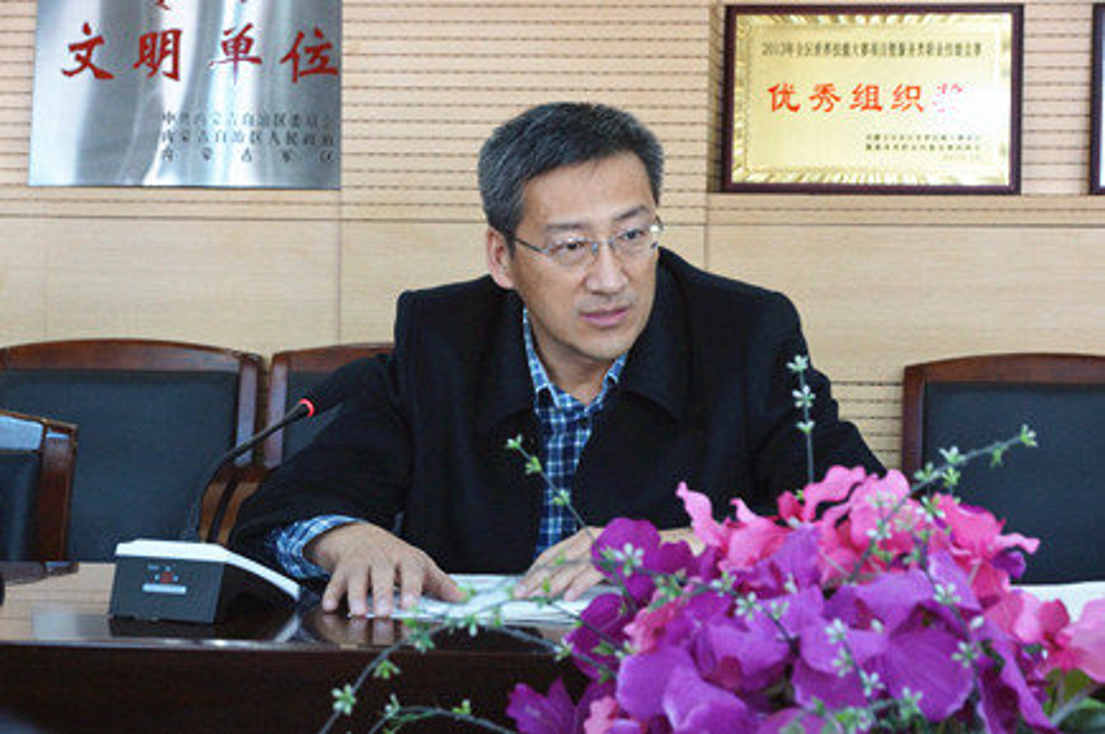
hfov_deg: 22.6
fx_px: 2759
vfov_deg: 15.2
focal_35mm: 90
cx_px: 552
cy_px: 367
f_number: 8
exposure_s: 1/30
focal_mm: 60
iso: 1600
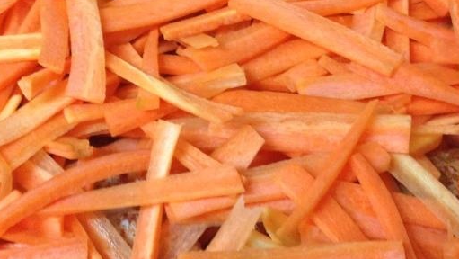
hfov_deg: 29.0
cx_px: 136
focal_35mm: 72
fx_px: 877
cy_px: 88
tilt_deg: -50.6
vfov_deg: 16.7
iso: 200
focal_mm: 4.12
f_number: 2.4
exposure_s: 1/20
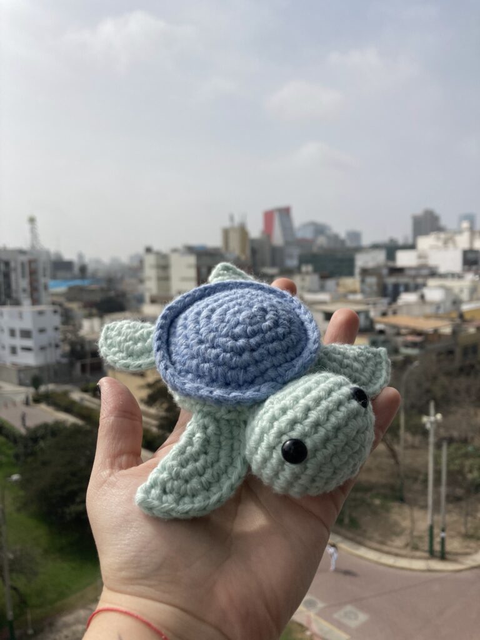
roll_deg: +0.4
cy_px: 320
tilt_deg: -5.0
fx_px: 518
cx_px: 240
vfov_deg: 63.4
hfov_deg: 49.7
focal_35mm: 28
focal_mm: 3.99
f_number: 1.8
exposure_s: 1/4049
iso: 20
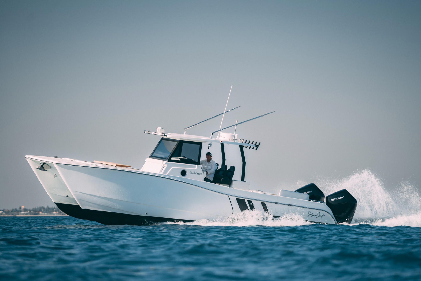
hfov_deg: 9.9
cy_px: 137
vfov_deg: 6.6
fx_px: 2438
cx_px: 222
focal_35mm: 208
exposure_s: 1/2500
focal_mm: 192
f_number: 4
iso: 125
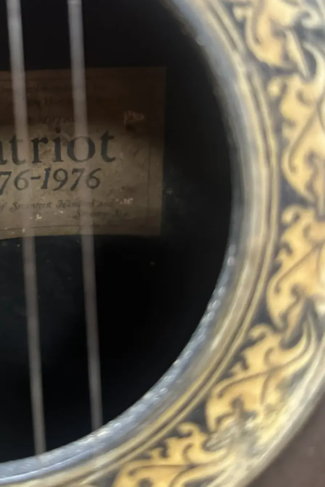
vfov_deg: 50.3
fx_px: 514
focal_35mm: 38
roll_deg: -0.4
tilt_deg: -14.1
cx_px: 70
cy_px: 190
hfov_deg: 34.1
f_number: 1.78
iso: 640
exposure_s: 1/60
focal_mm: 6.86
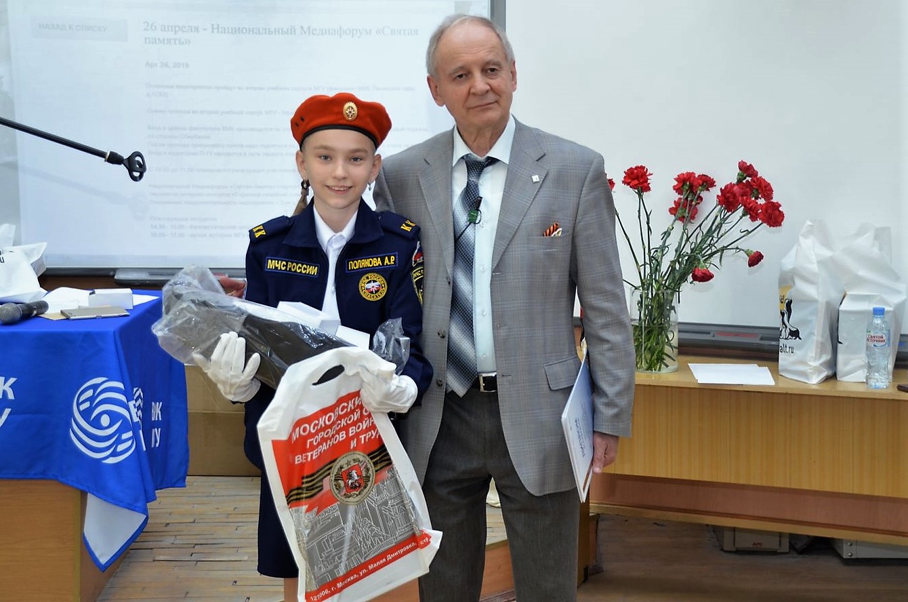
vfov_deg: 23.7
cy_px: 301
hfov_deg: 35.1
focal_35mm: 57
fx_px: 1435
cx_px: 454
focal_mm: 38
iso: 720
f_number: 4.5
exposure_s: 1/60
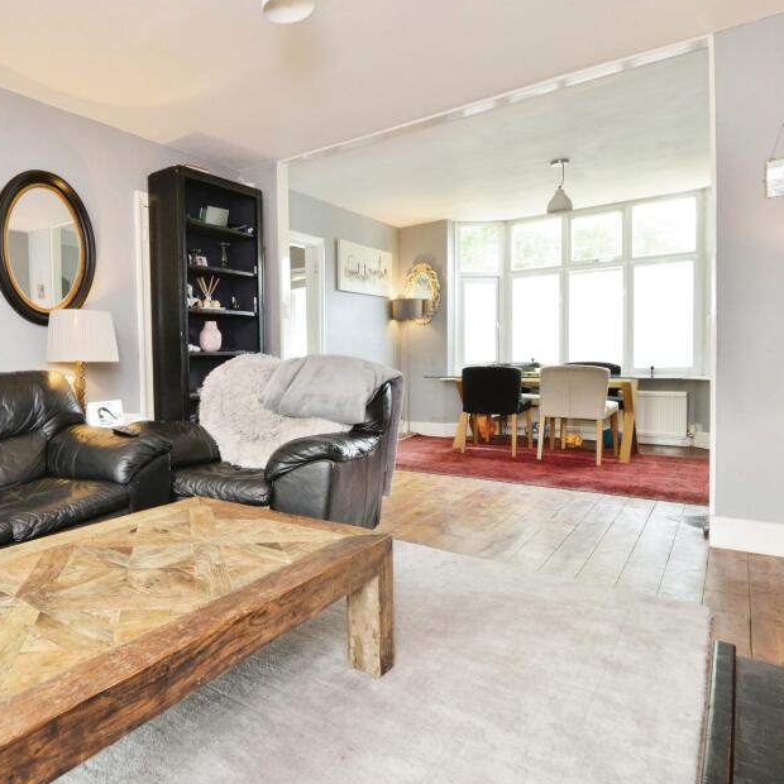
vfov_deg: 72.1
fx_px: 538
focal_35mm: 21
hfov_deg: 66.3
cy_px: 374
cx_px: 169
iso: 400
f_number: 8
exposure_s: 1/8
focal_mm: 10
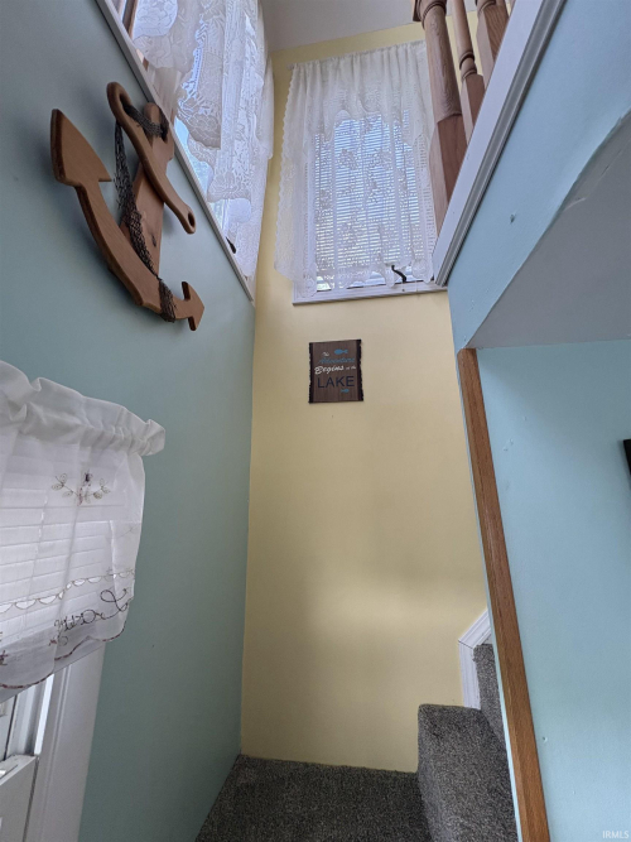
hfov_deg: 85.7
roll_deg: -1.3
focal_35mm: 14
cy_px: 421
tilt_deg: +14.6
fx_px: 340
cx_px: 316
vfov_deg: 102.1
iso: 400
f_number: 2.2
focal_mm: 2.22
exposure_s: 1/120
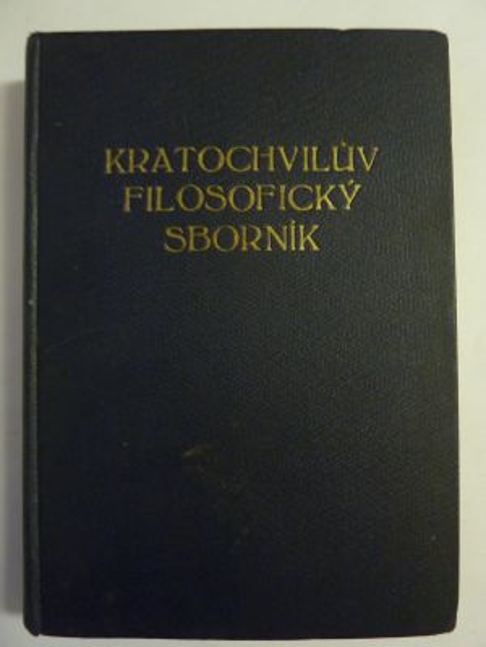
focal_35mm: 25
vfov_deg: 69.4
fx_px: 468
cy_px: 324
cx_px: 243
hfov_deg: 54.9
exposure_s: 1/8
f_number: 3.3
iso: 400
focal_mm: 4.1
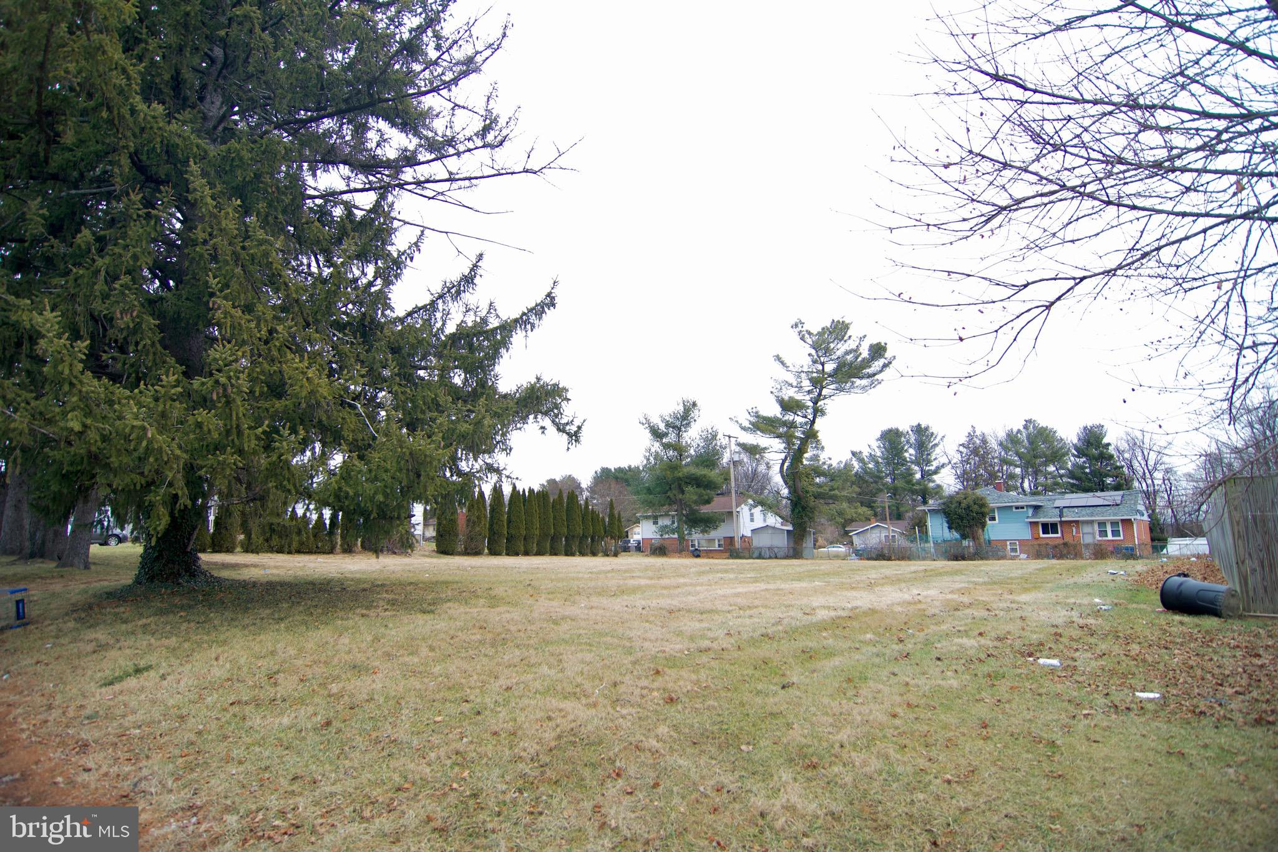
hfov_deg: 90.0
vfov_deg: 67.4
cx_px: 639
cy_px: 426
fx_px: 639
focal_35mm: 18
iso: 125
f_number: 4
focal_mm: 12
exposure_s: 1/1250
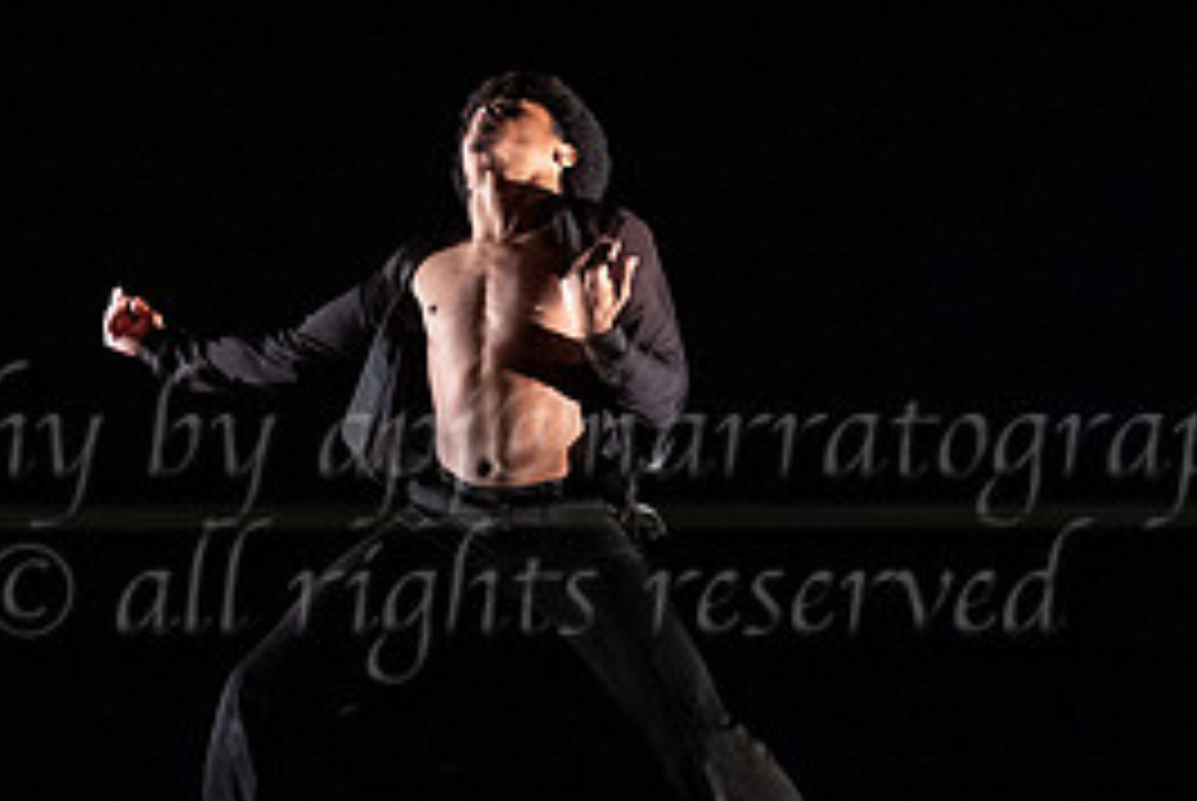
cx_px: 494
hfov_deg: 9.6
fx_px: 7090
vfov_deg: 6.5
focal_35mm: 213
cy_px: 439
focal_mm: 70
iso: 5000
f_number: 3.2
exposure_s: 1/500
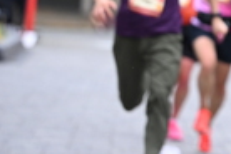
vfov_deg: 3.0
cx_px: 340
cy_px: -90
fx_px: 2939
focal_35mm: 458
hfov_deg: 4.5
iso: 640
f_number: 2.8
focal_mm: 115
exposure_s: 1/2000
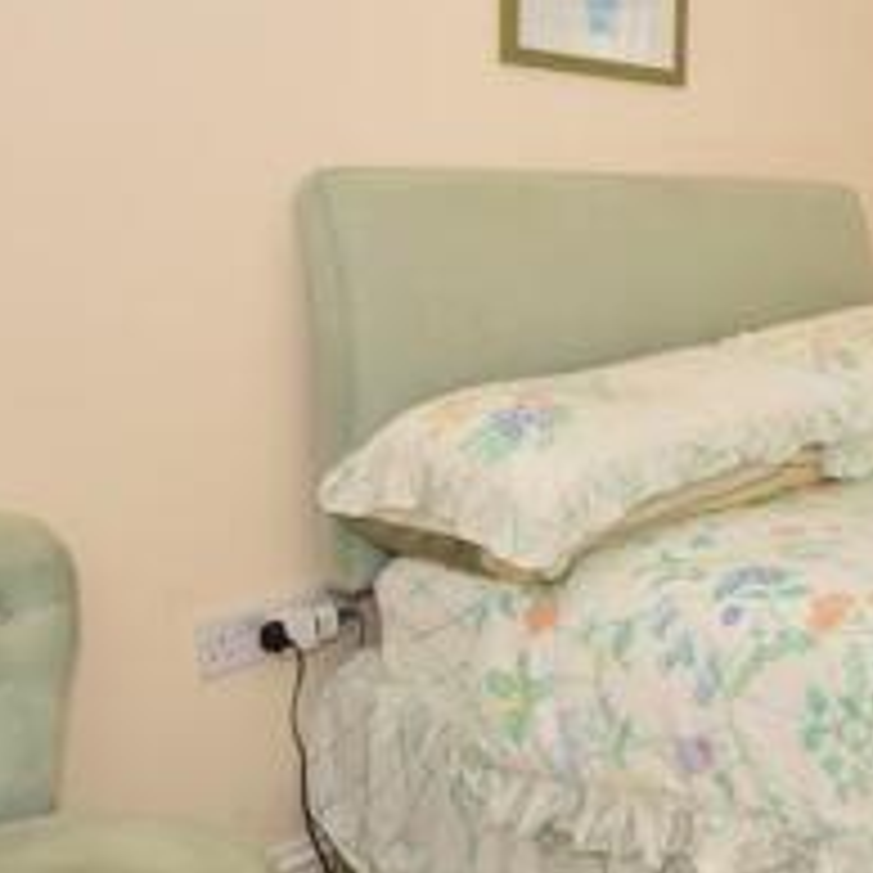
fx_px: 1227
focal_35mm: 43
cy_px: 241
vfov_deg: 38.4
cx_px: 1094
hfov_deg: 31.5
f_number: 6.3
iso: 400
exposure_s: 1/160
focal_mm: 10
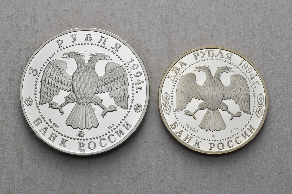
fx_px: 607
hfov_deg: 27.0
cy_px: 97
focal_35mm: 75
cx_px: 146
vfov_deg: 18.1
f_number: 14
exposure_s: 1/250
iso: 400
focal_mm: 50
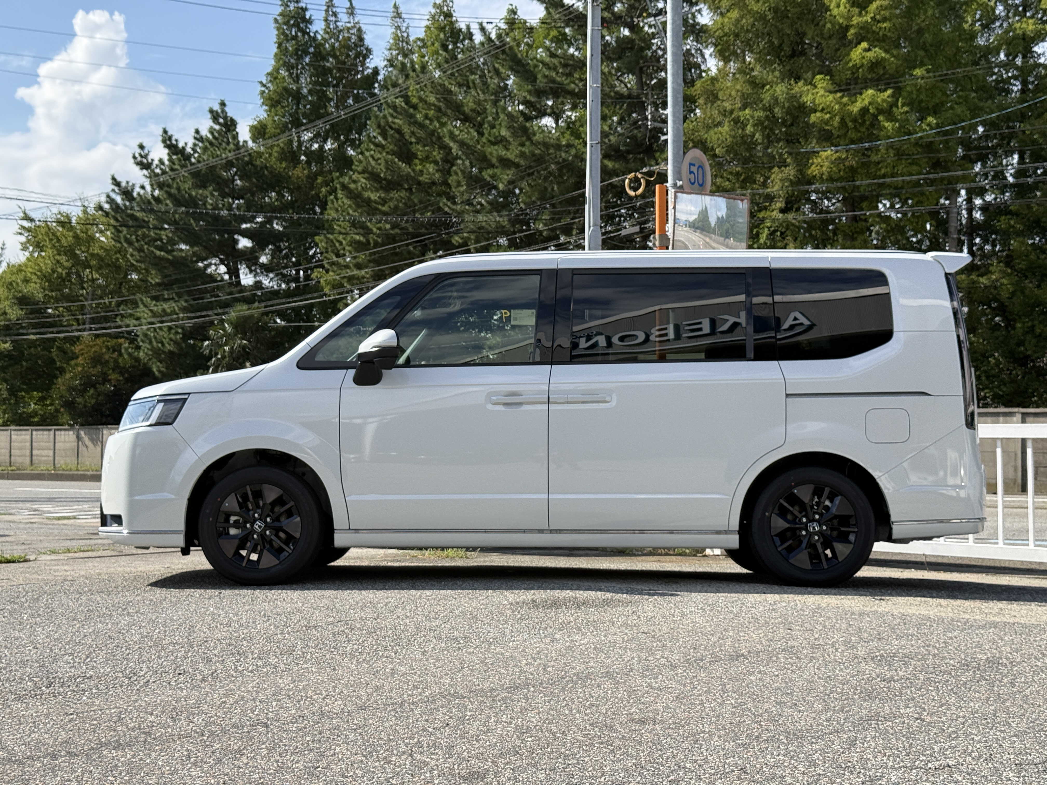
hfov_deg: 39.7
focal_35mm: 48
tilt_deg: +2.1
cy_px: 392
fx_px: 1452
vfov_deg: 30.3
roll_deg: +0.3
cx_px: 524
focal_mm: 6.76
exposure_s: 1/3378
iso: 64
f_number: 1.78
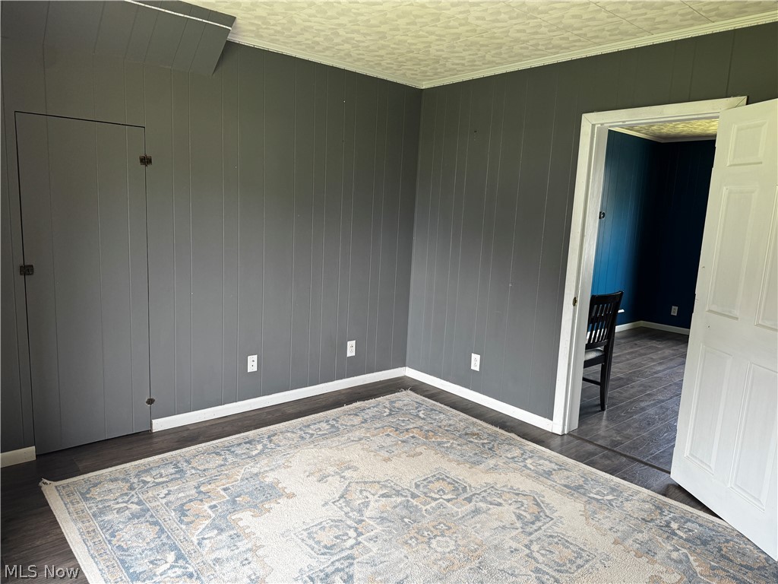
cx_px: 389
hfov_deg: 71.6
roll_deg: -2.8
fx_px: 539
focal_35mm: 24
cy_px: 292
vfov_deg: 56.8
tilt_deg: -9.1
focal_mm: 6.76
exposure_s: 1/121
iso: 125
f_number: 1.78
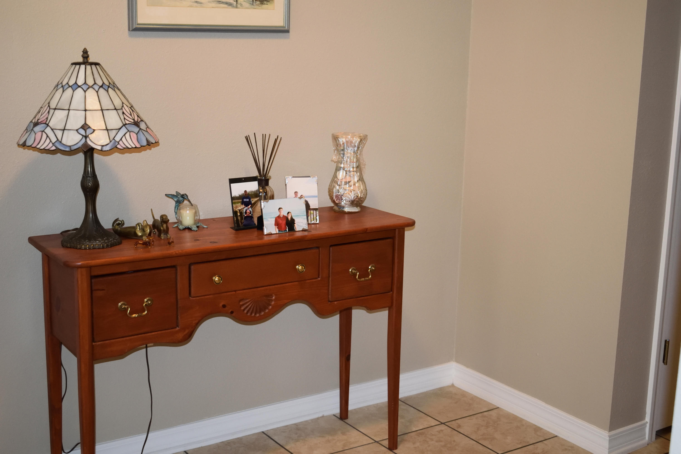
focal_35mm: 48
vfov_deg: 28.1
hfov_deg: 41.1
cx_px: 340
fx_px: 908
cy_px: 227
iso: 1600
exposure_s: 1/60
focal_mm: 32
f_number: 4.5
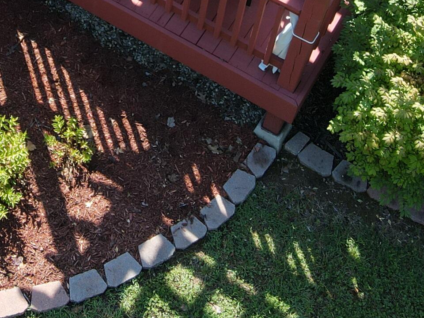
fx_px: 919
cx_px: 76
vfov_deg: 18.2
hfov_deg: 25.5
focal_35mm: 75
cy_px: -107
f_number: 2.8
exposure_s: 1/160
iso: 100
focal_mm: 4.5
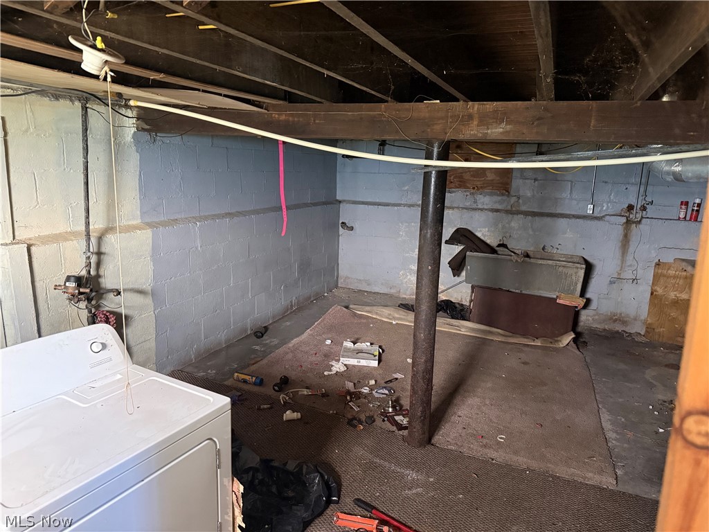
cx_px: 354
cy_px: 266
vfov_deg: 56.8
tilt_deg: -11.8
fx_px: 492
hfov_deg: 71.6
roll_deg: -2.6
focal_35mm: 24
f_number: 1.78
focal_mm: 6.76
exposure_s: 1/40
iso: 1000
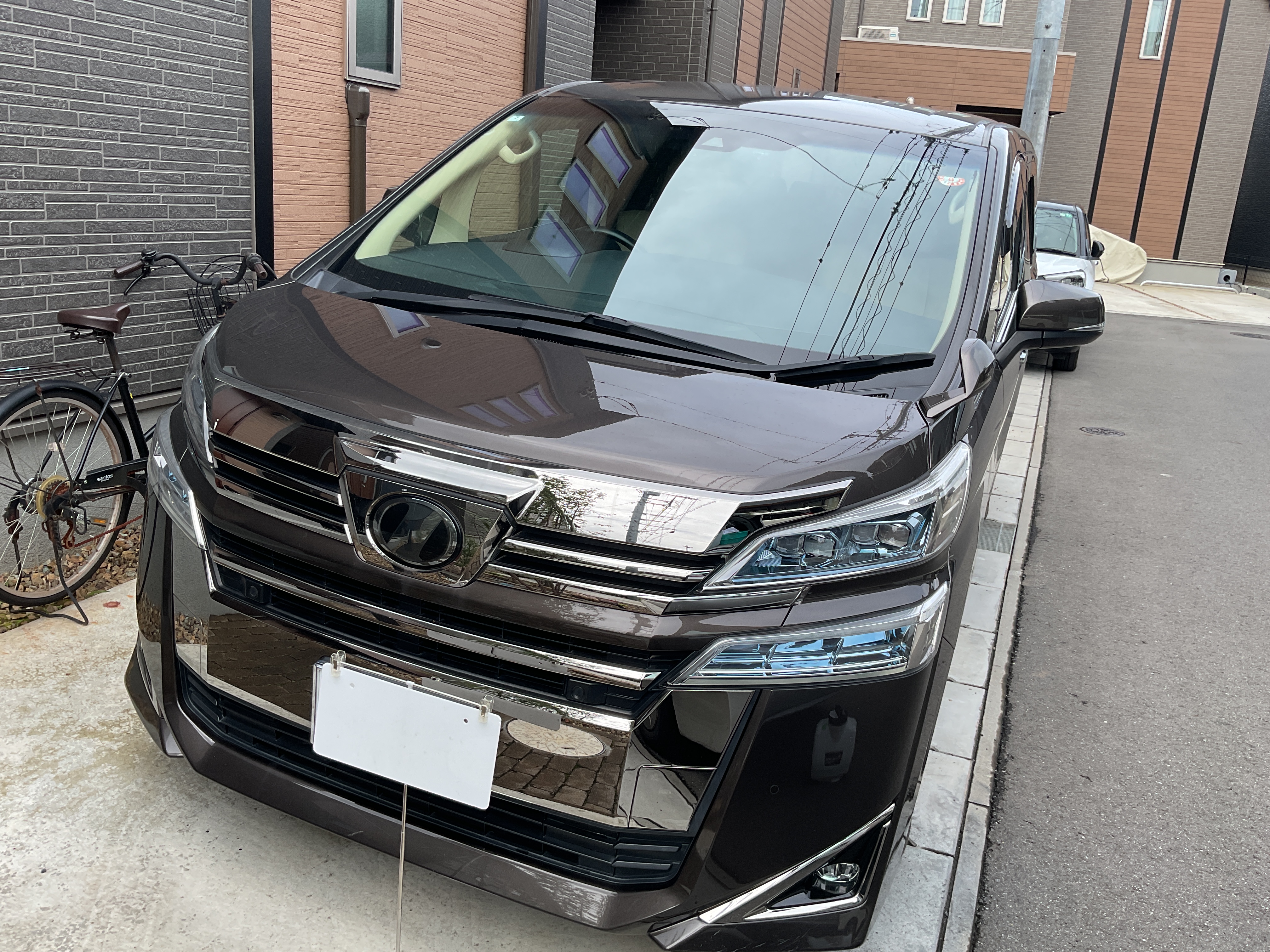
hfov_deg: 61.7
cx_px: 635
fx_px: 1064
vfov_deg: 48.2
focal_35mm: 29
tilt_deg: -16.8
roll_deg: -5.0
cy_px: 476
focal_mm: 3
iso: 16
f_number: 1.8
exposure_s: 1/534
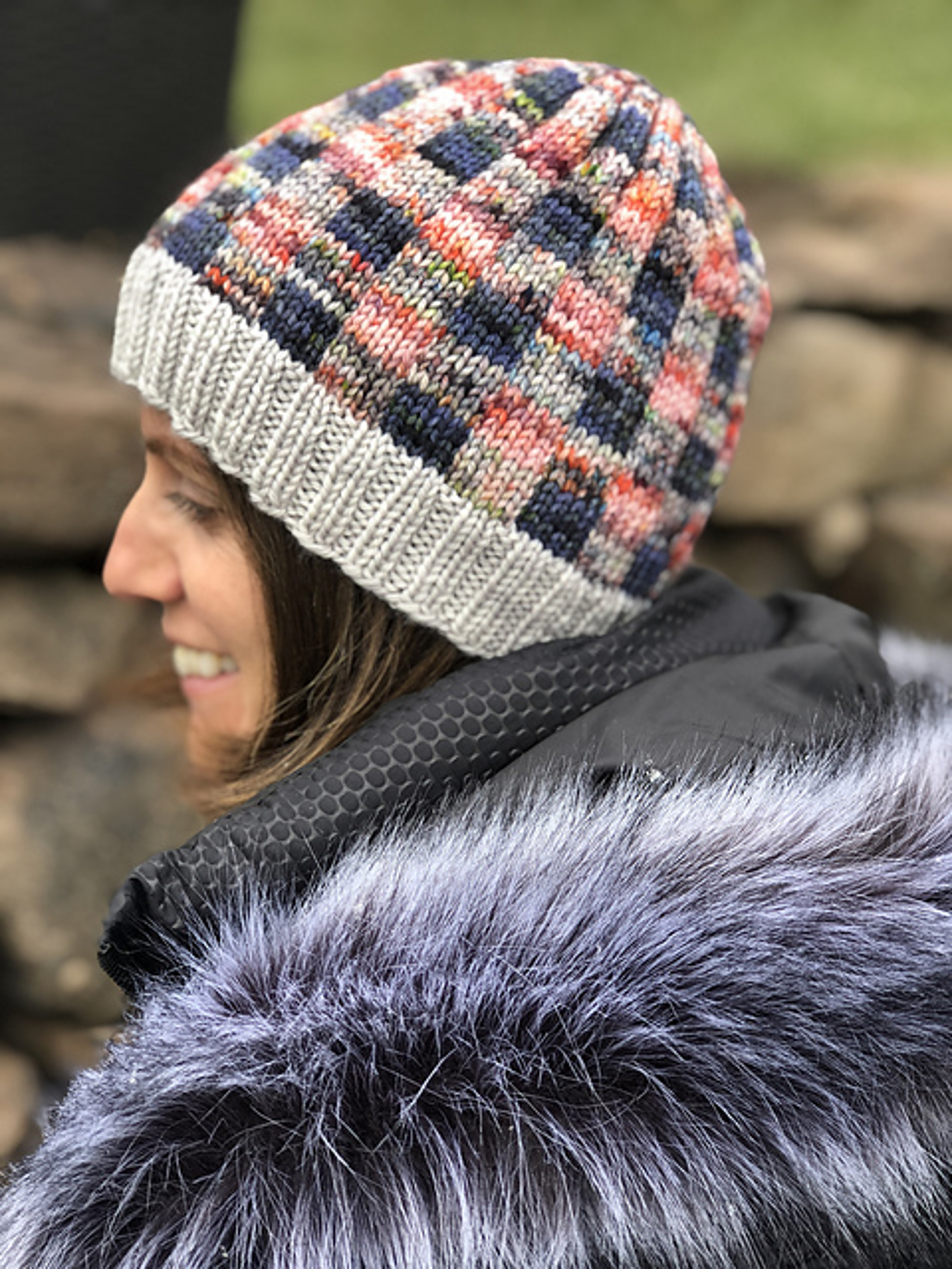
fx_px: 2090
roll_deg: -2.6
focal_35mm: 57
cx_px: 476
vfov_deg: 33.8
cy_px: 634
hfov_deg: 25.7
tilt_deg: -17.7
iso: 20
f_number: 2.8
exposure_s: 1/40
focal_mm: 6.6
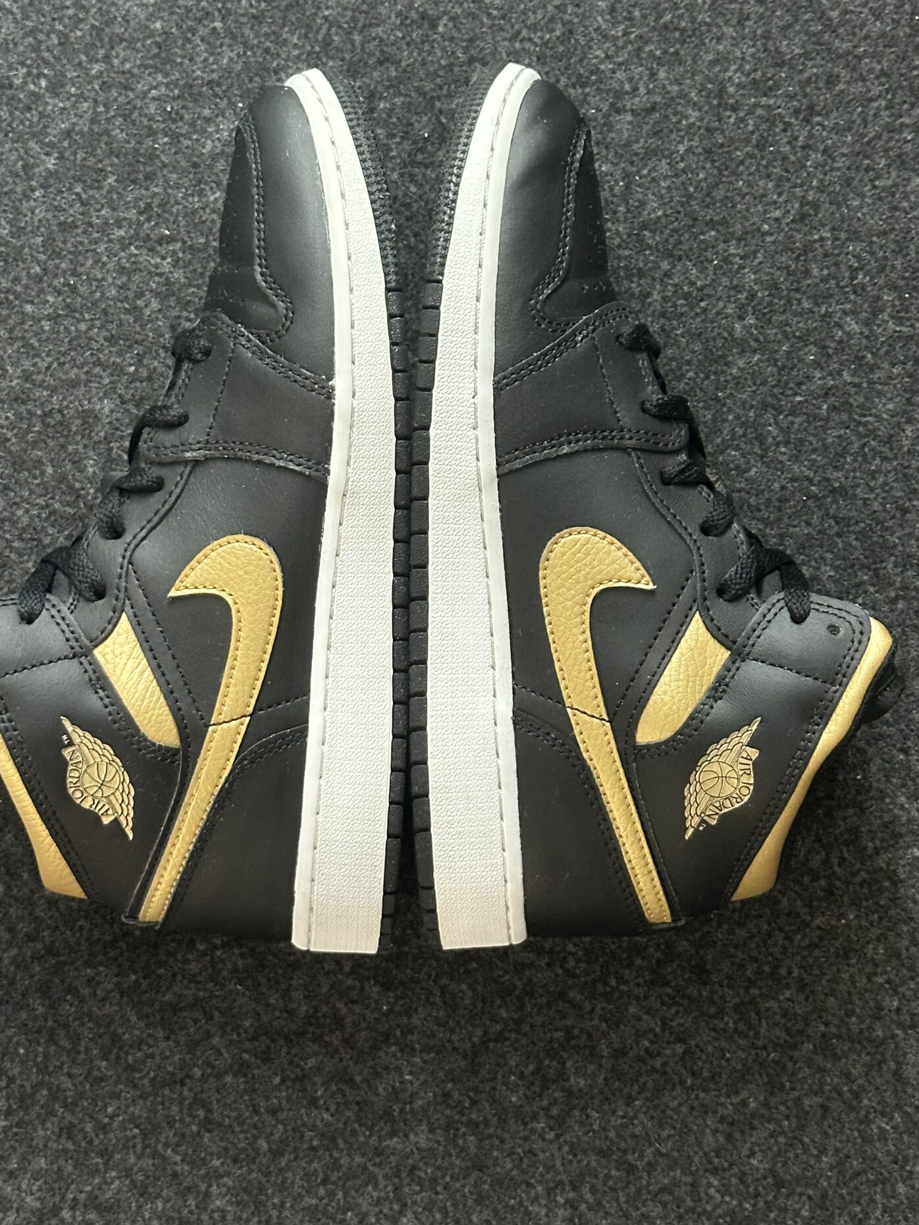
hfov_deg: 22.2
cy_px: 547
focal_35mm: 66
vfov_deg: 29.4
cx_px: 416
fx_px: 2337
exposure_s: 1/34
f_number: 1.78
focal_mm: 6.86
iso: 500
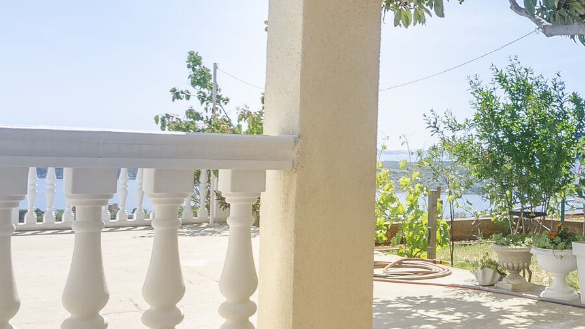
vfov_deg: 24.4
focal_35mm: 49
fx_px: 760
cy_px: 139
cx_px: 589
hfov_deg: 37.5
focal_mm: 10
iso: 100
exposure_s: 1/200
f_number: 10
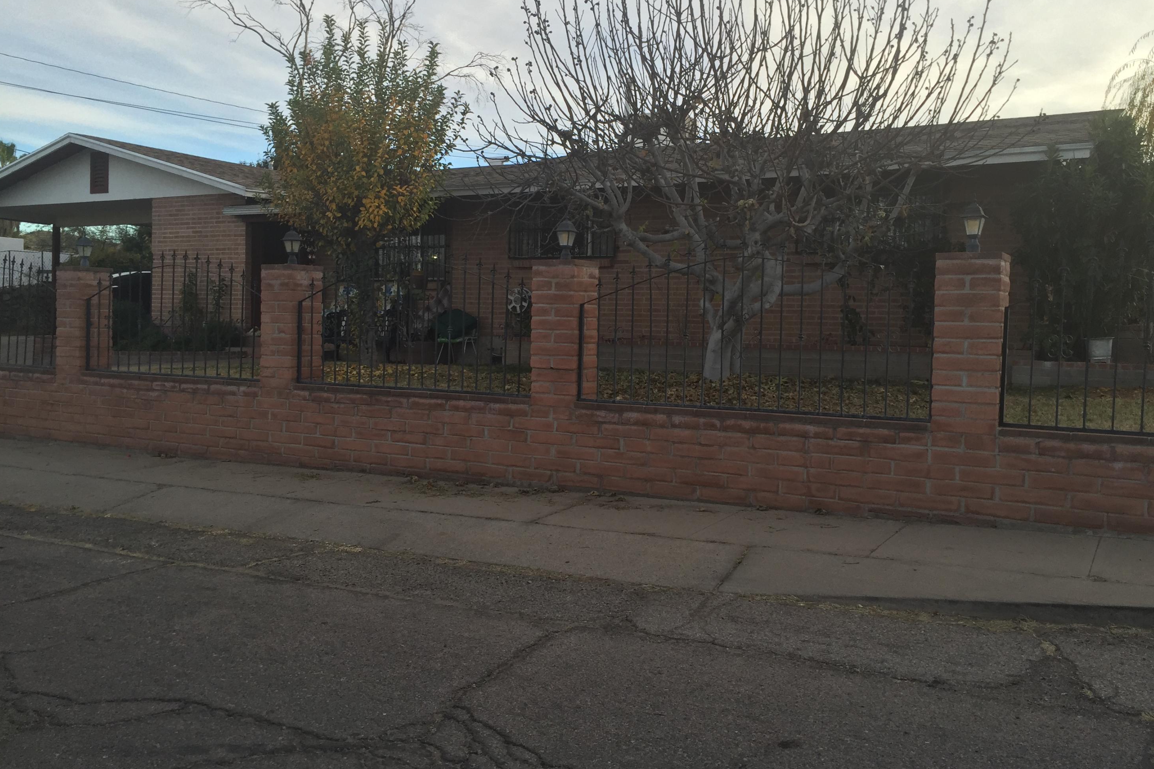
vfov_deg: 42.3
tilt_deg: -1.0
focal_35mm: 31
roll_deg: -2.1
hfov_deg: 60.3
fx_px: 994
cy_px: 363
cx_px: 589
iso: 32
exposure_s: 1/370
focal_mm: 4.15
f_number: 2.2
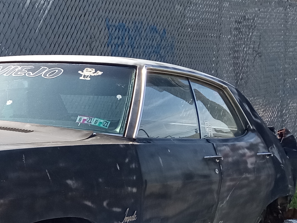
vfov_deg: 17.7
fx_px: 704
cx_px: -86
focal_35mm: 82
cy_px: 210
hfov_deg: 21.6
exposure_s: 1/537
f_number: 2.2
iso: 102
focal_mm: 3.71
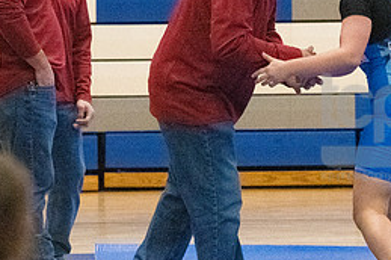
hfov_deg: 5.9
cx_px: 367
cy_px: 127
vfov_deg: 3.9
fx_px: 3818
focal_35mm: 352
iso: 10000
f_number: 4.5
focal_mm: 105
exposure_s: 1/1600
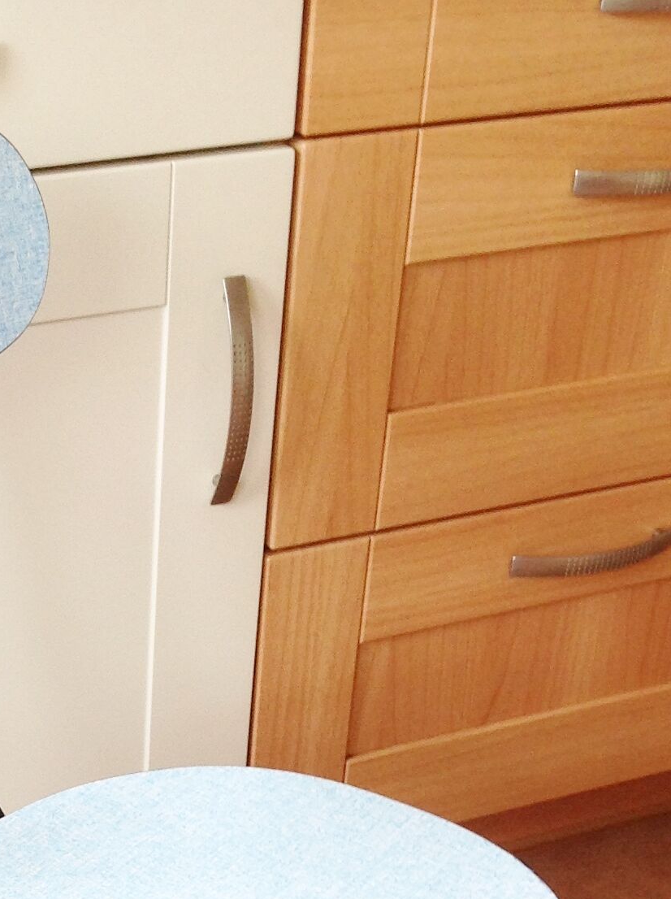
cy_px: 1014
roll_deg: +1.8
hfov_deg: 17.6
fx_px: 2125
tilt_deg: -38.5
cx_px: 41
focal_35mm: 82
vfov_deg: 22.4
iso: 64
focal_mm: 4.28
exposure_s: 1/40
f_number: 2.4
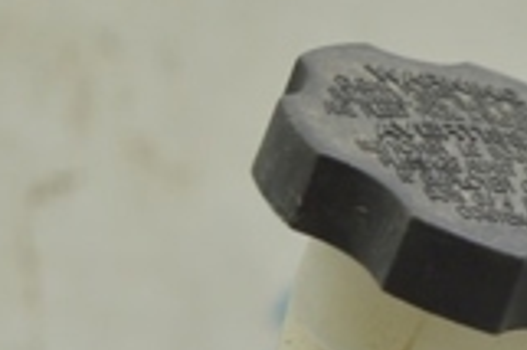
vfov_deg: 4.8
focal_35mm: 286
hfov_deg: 7.2
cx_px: 540
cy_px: 571
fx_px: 4182
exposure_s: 1/20
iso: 400
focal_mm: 48
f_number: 5.6
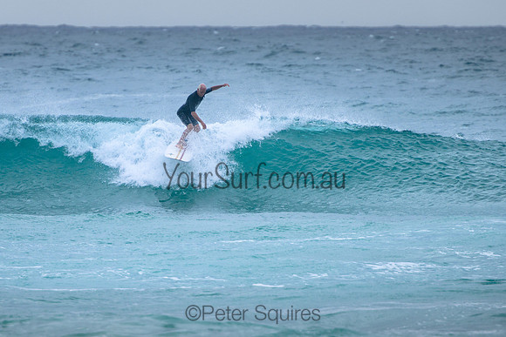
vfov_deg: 2.5
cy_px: 171
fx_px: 7734
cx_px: 225
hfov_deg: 3.7
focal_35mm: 550
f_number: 5.6
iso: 360
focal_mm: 400
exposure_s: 1/2000
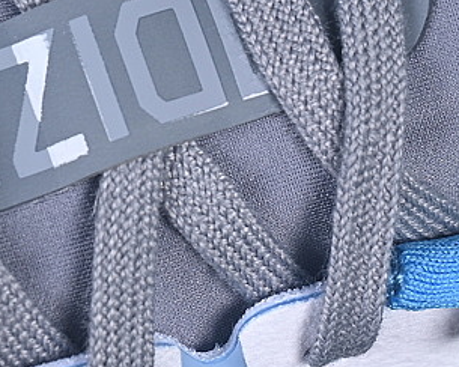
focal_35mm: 249
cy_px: 71
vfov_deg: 6.2
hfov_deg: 7.8
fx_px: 3383
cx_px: 280
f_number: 7.1
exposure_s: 1/80
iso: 160
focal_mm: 50
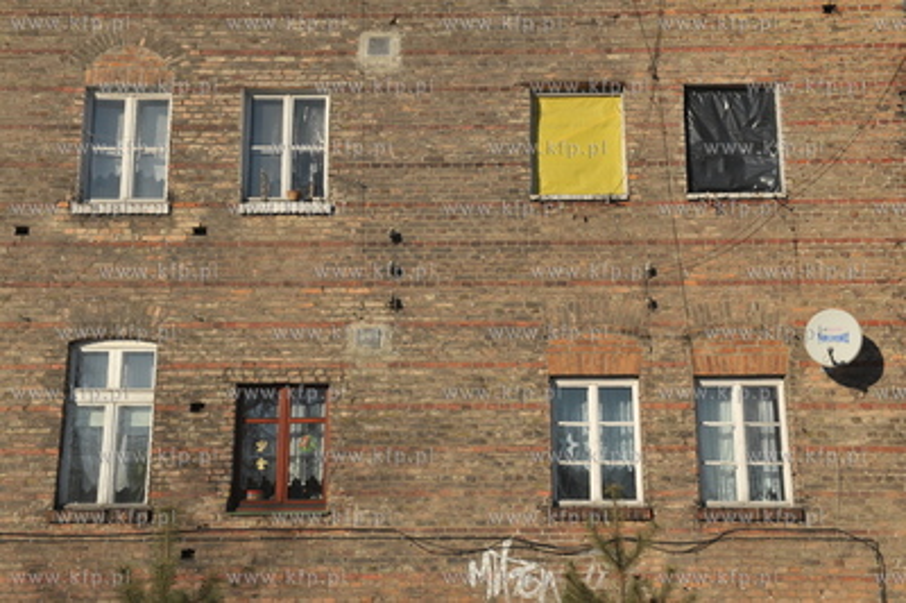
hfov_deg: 41.1
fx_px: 1207
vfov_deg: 28.0
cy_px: 302
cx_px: 453
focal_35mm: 48
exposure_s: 1/1000
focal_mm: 48
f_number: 9
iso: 400
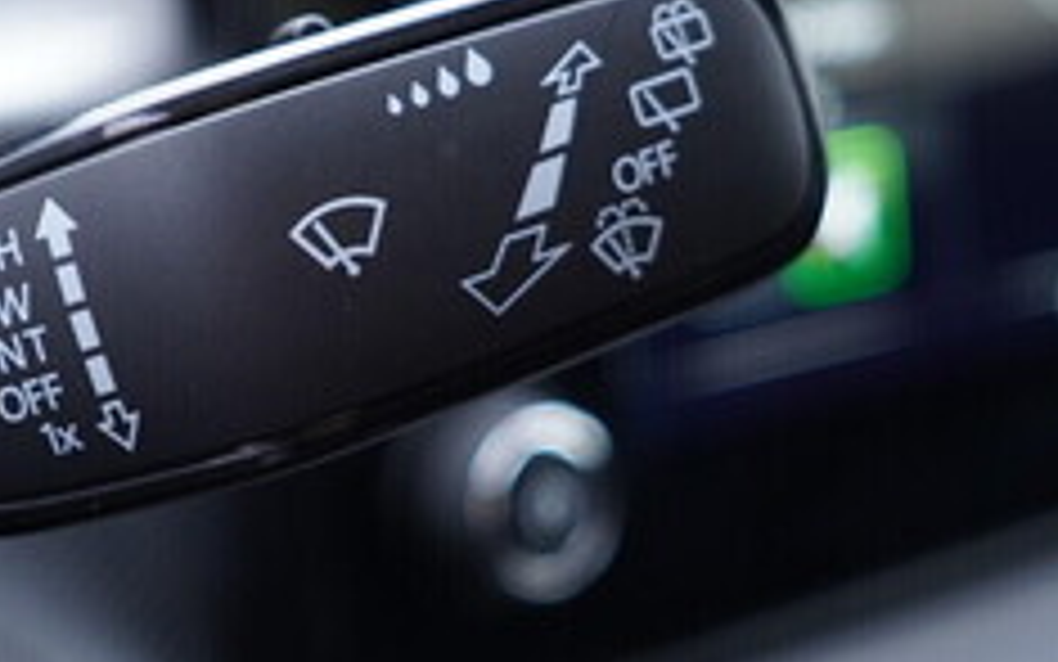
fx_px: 2480
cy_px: 272
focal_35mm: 86
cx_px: 266
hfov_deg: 23.8
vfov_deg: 15.2
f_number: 2.8
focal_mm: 24
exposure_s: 1/40
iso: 320
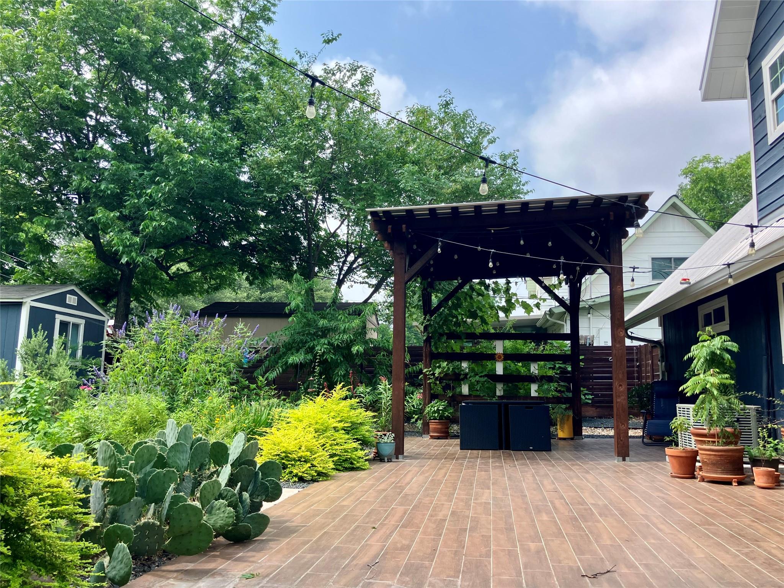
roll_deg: -2.3
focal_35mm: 28
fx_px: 634
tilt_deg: +9.5
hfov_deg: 63.5
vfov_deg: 49.7
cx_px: 392
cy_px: 294
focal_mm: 3.99
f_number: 1.8
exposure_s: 1/1033
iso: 32
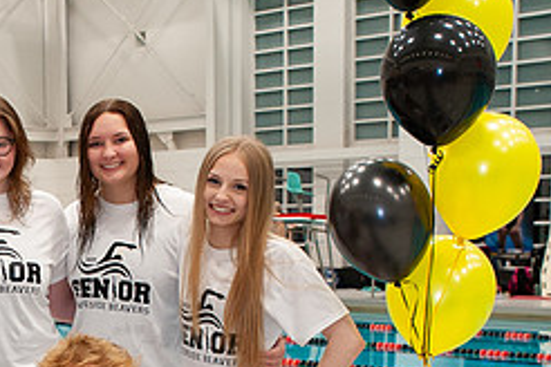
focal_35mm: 75
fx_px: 1148
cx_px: -17
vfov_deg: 17.7
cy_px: 384
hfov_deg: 25.5
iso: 640
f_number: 6.3
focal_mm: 26
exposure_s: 1/80
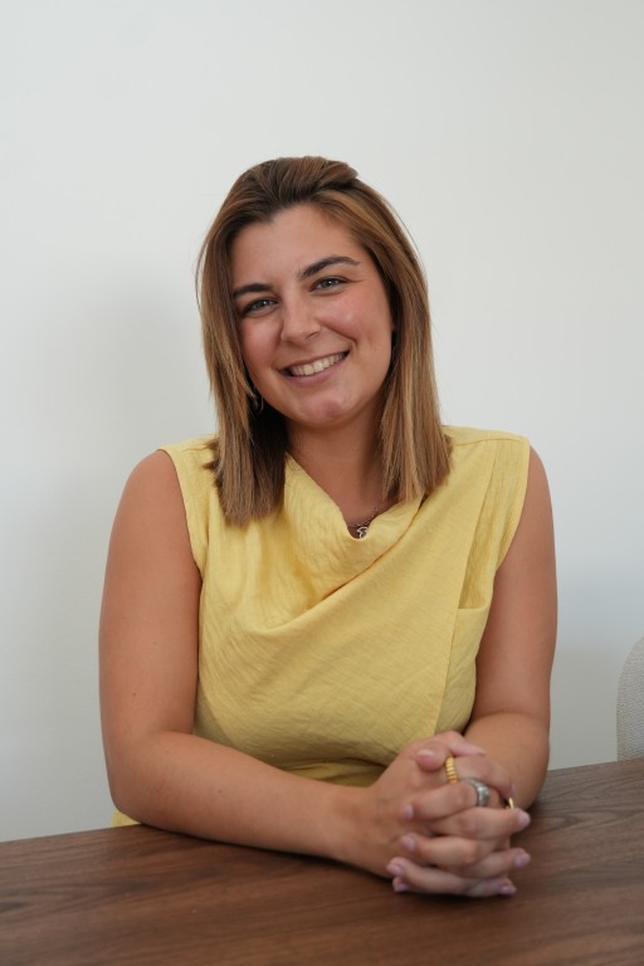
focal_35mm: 44
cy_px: 483
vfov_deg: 45.0
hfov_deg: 30.8
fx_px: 1167
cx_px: 322
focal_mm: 29
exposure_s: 1/160
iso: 800
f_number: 4.5
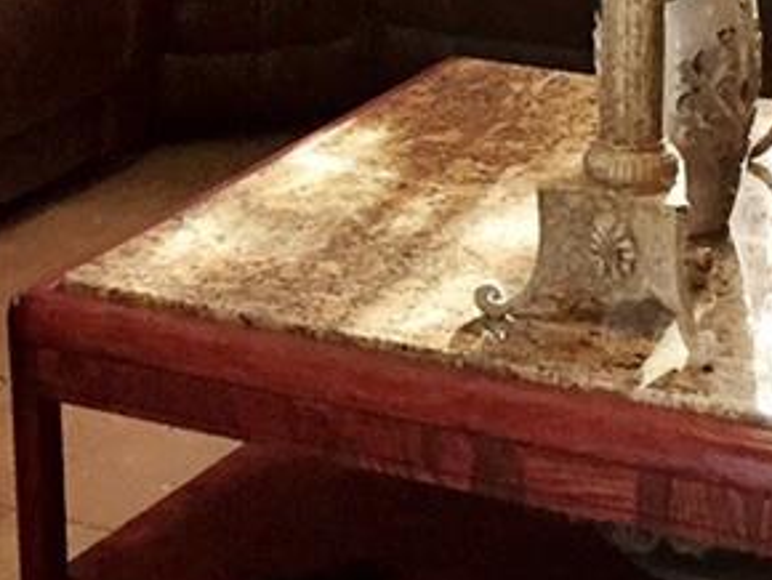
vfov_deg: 9.8
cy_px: -110
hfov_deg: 12.9
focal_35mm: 150
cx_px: -117
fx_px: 3348
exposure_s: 1/30
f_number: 2.2
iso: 125
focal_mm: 4.15
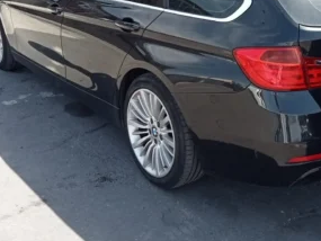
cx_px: 238
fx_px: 547
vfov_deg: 24.5
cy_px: 56
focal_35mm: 59
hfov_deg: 32.1
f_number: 2.2
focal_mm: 3.46
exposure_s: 1/269
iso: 101
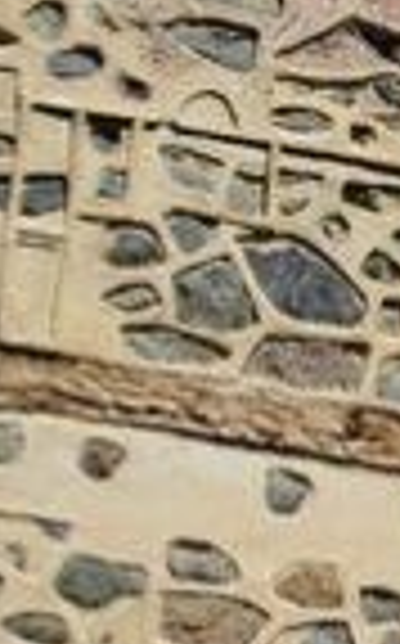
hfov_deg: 8.5
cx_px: 1088
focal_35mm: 134
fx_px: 2344
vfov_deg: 15.6
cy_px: 462
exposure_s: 1/160
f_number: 11
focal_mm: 18
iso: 100
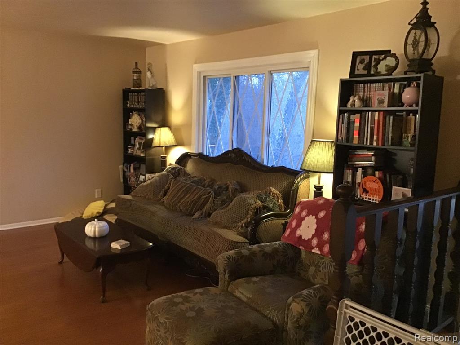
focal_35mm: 31
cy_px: 172
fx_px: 412
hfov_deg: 58.4
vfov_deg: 45.4
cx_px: 230
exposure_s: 1/15
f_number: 2.4
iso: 500
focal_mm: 3.3
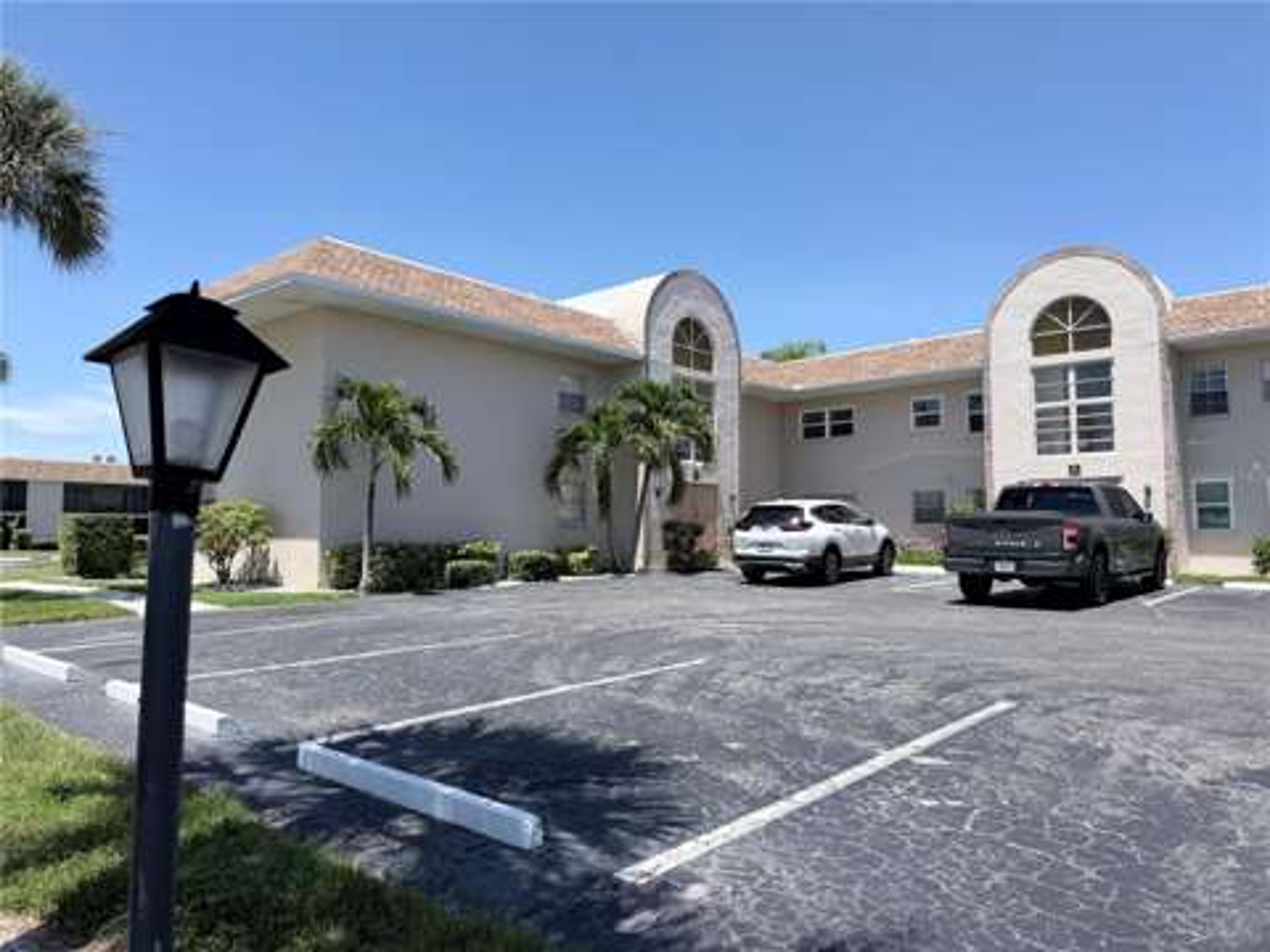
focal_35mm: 24
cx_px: 635
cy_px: 476
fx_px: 881
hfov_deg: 71.6
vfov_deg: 56.8
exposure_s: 1/3953
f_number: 1.78
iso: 80
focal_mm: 6.76
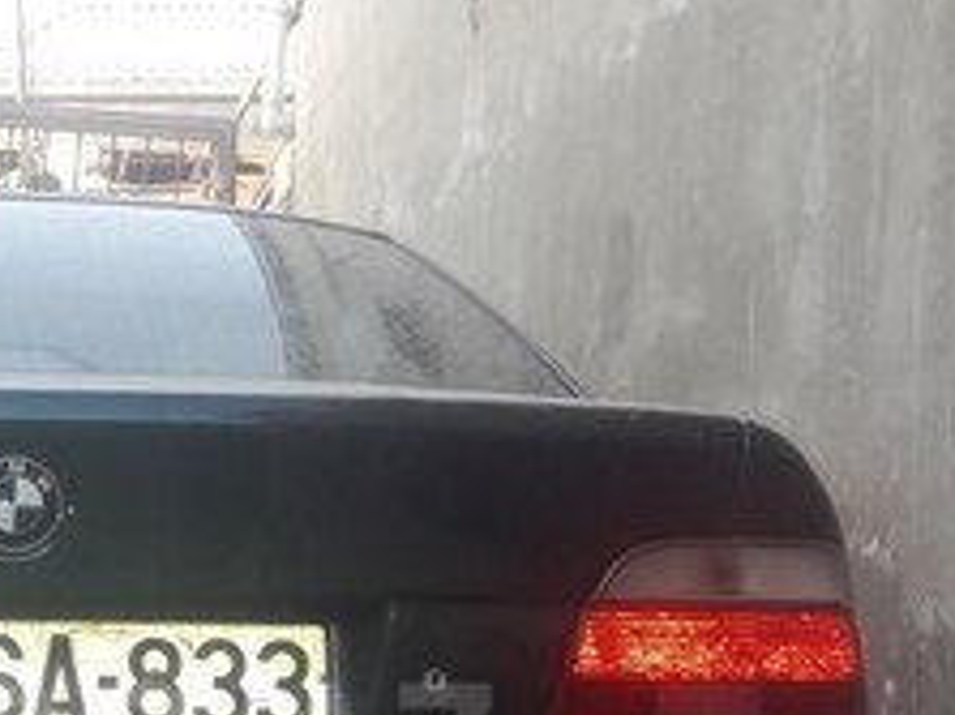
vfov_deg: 17.3
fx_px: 2289
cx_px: 56
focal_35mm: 83
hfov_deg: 22.8
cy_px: 747
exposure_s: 1/100
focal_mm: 3.7
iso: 64
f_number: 1.9
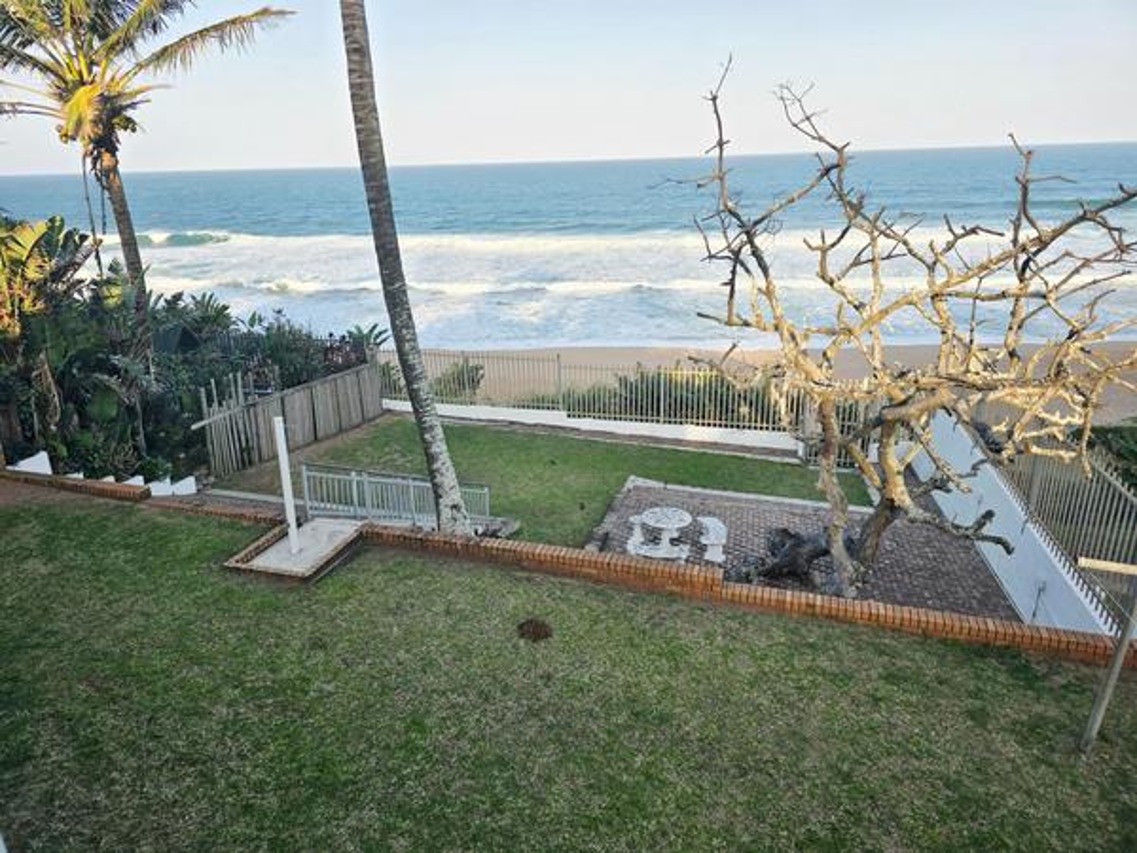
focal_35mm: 23
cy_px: 426
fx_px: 755
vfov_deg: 58.9
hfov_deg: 73.9
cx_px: 568
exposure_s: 1/294
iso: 12
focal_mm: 6.3
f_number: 1.7
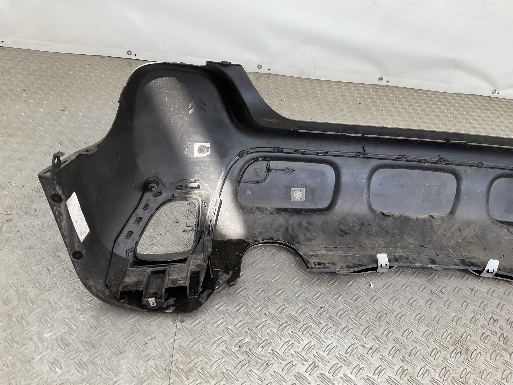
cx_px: 256
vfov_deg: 48.2
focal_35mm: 29
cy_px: 192
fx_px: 430
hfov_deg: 61.7
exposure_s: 1/100
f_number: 1.8
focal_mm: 3
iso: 20
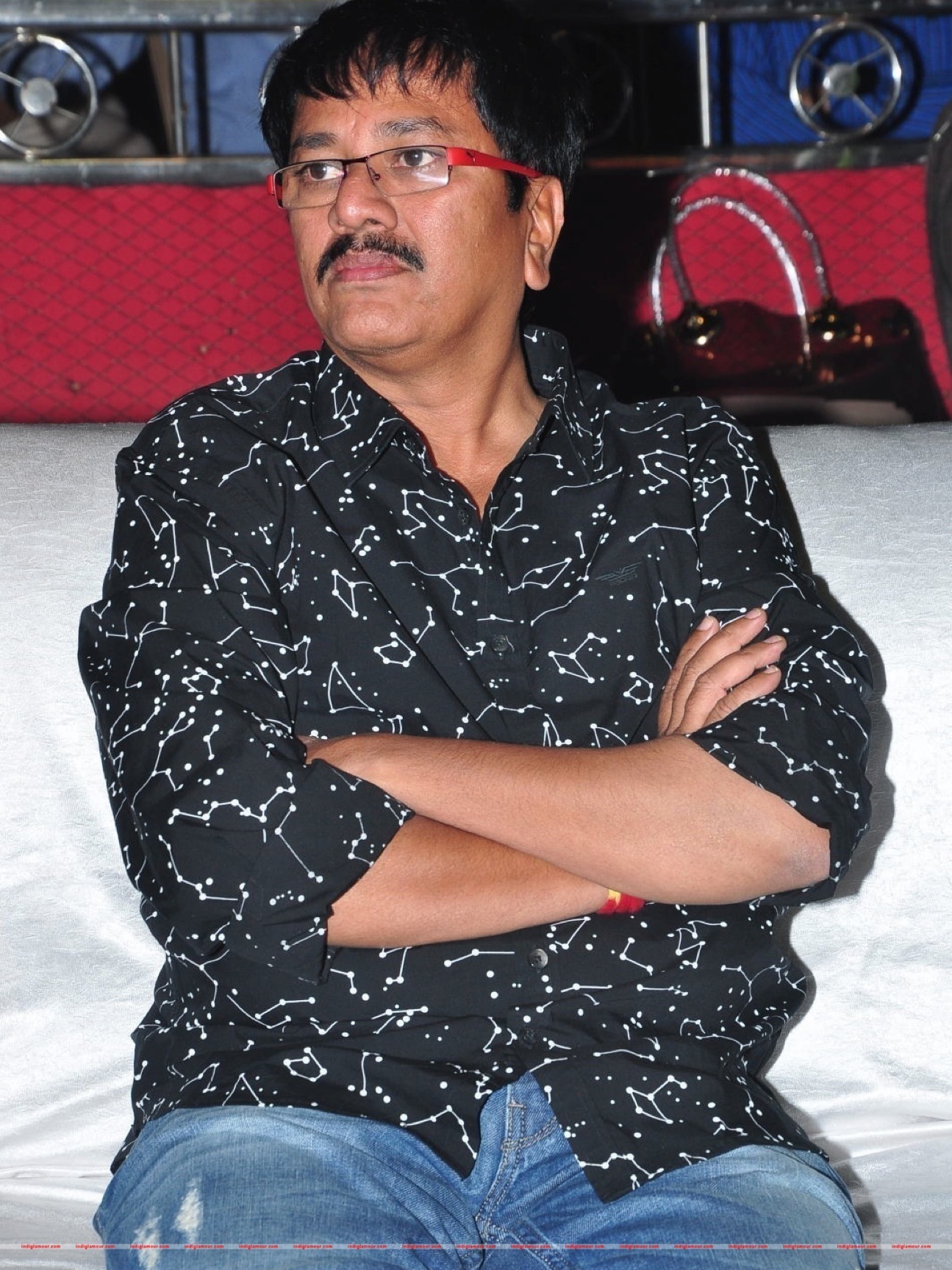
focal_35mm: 172
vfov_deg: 11.5
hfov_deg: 8.7
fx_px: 6291
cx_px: 476
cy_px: 653
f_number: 10
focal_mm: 105
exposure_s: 1/125
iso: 400
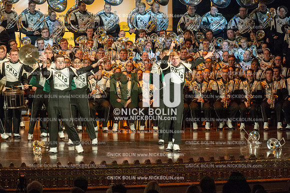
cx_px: 145
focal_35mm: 200
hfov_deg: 10.3
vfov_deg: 6.9
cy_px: 96
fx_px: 1610
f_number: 5.6
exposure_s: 1/320
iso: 8000
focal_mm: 200
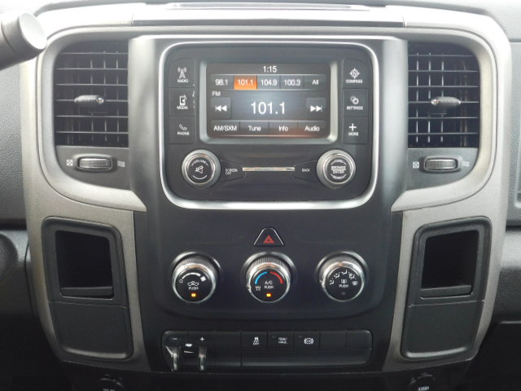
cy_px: 196
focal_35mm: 36
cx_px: 260
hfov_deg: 51.4
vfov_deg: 39.7
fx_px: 542
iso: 180
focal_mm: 6.3
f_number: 3.5
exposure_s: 1/30
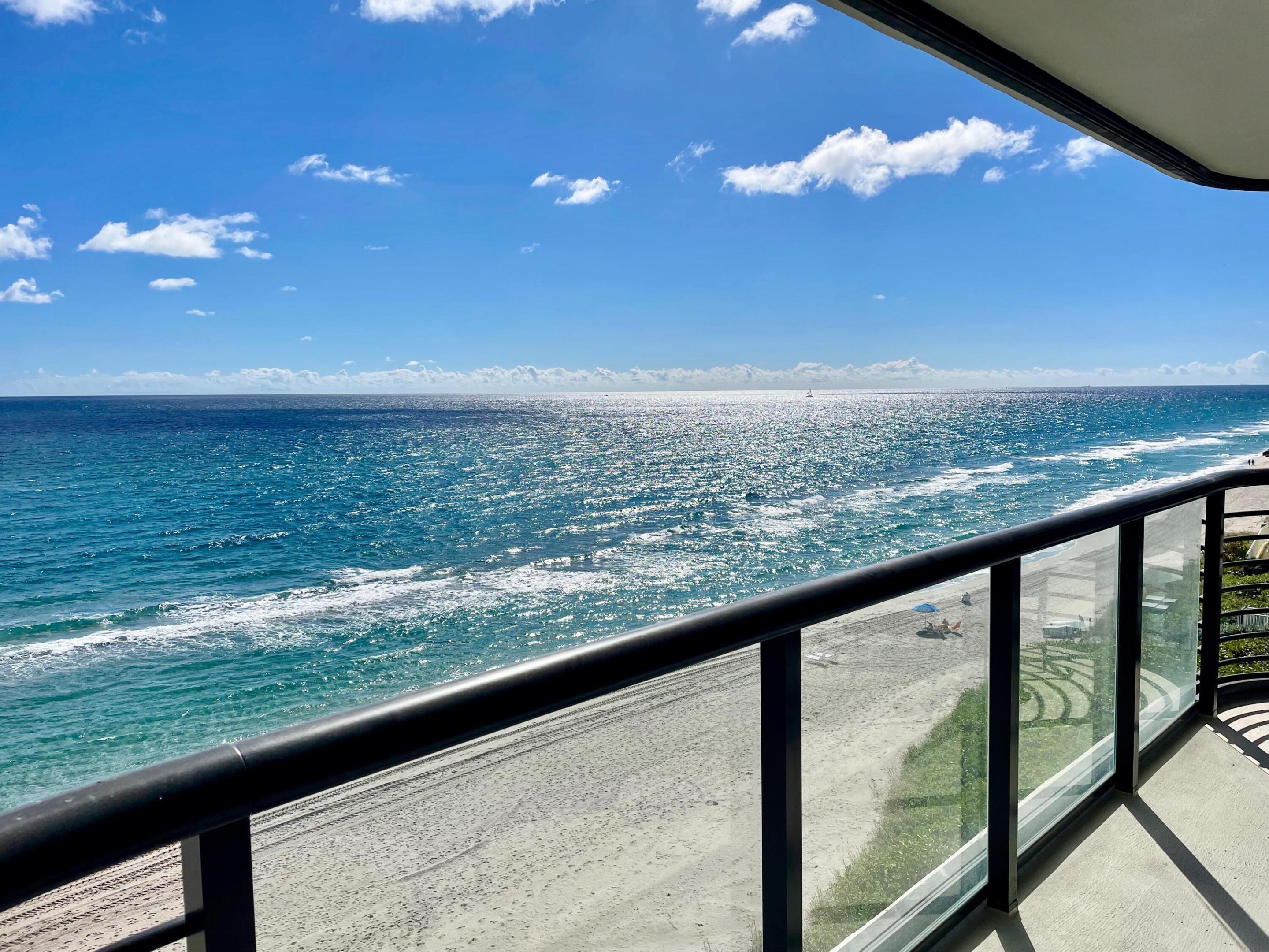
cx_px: 634
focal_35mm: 26
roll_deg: +0.6
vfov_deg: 53.1
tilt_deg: -4.4
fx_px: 953
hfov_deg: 67.3
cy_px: 476
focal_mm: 4.2
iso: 32
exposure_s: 1/9804
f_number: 1.6
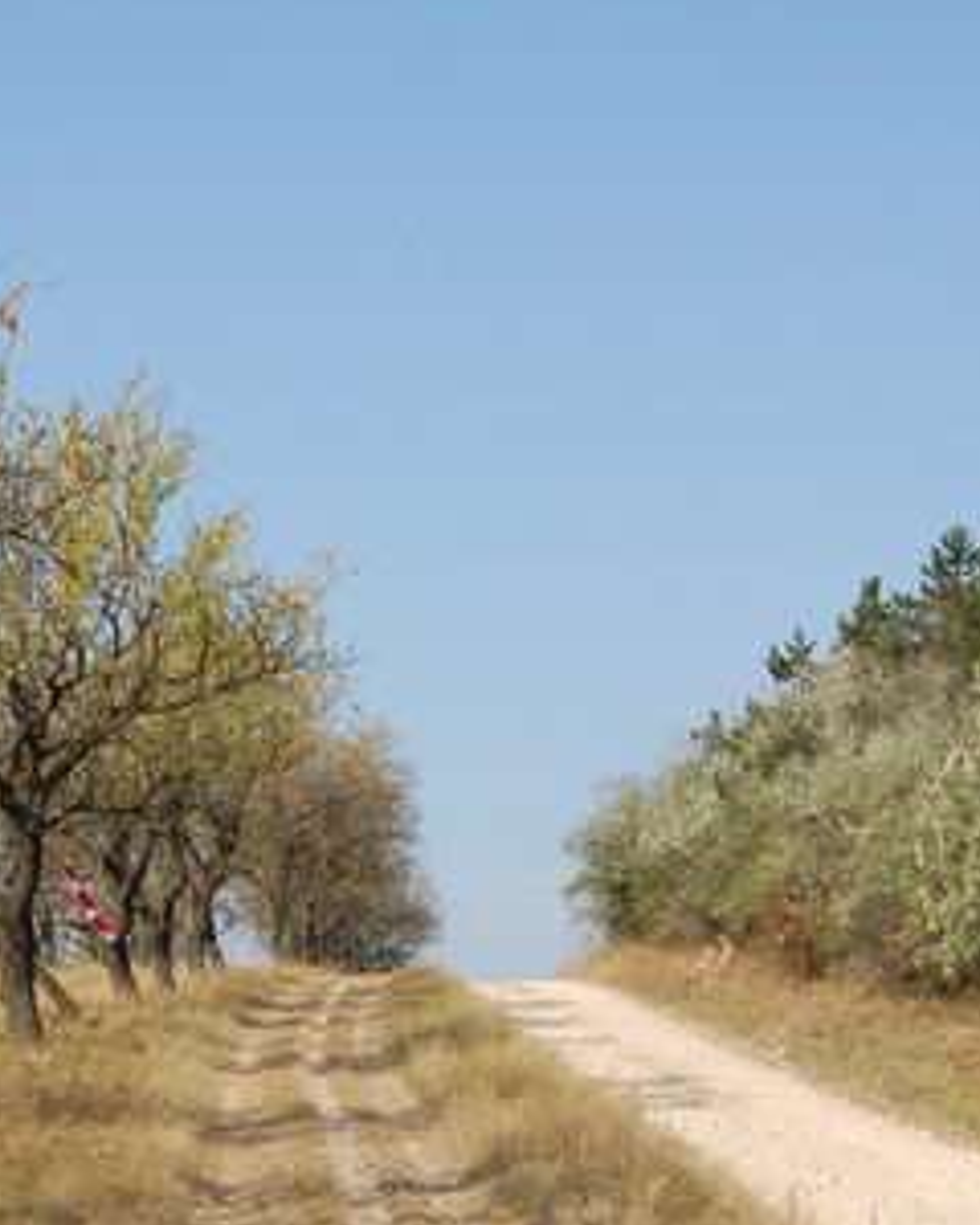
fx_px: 3481
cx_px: 294
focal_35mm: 96
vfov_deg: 19.9
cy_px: 825
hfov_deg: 16.0
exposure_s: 1/500
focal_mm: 32
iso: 400
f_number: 11
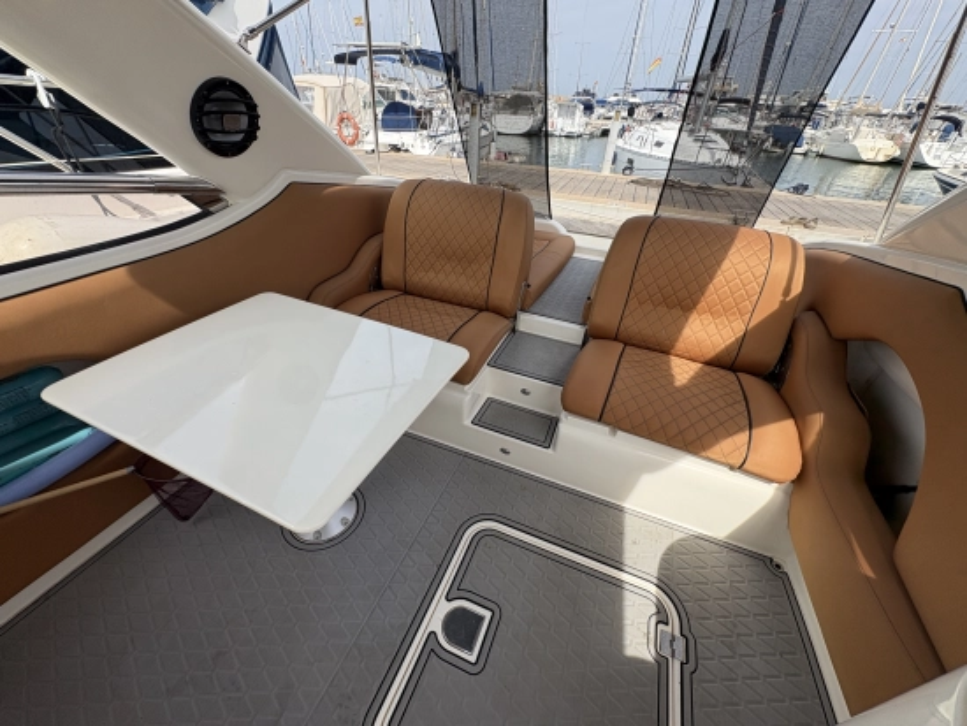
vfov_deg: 85.7
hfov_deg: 102.0
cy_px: 363
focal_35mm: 14
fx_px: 391
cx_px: 484
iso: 64
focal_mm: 2.22
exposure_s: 1/1110
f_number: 2.2
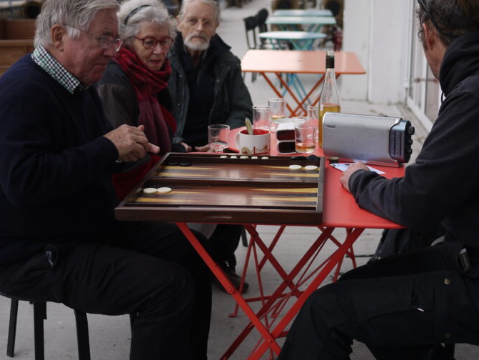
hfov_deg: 31.6
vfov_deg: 23.9
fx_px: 845
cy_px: 116
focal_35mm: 61
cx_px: 270
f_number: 1.7
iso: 100
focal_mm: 20
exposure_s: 1/640
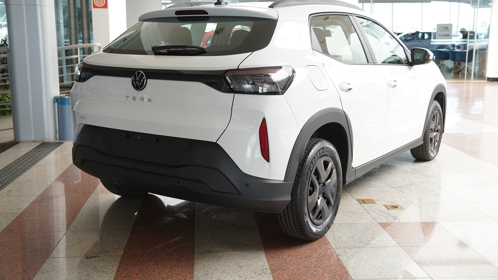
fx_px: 522
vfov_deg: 30.0
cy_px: 120
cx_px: 249
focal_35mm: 40
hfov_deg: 51.0
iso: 160
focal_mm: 25
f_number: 3.2
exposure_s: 1/50
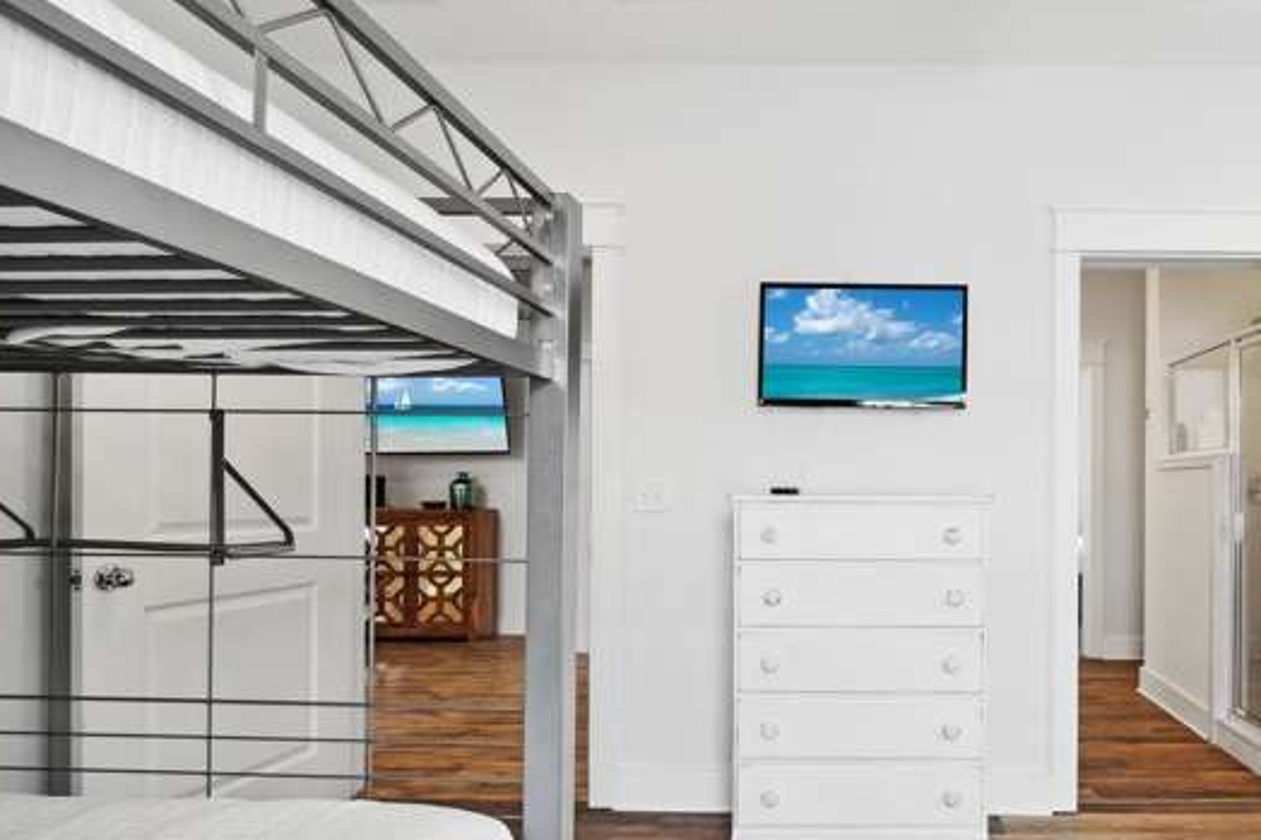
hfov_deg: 75.7
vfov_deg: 56.9
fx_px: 770
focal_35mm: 22
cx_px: 857
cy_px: 493
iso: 400
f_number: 9
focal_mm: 10
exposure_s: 1/30
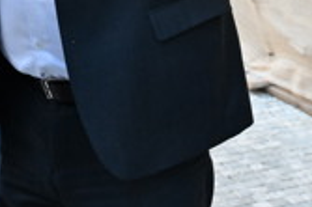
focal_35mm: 126
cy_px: -108
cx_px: 196
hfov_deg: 16.2
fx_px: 1091
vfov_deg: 10.5
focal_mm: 30.5
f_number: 5
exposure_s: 1/250
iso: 5000
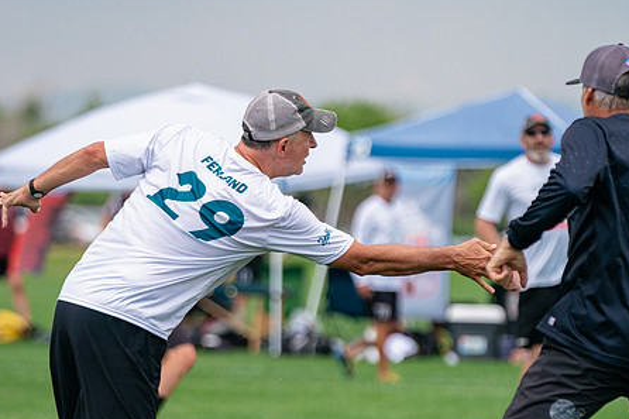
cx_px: 252
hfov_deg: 6.5
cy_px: 312
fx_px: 5501
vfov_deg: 4.4
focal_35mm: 315
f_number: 3.2
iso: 640
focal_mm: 186
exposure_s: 1/8000
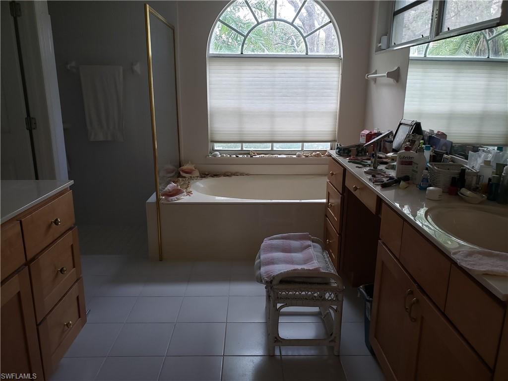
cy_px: 190
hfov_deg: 67.3
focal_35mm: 26
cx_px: 254
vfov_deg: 53.1
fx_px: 382
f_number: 2.4
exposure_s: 1/60
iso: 160
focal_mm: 4.3
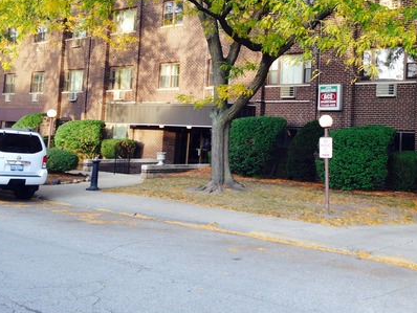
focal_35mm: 53
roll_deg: -4.4
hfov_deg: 35.7
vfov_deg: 27.3
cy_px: 87
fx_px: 639
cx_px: 287
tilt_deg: +3.5
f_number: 2.4
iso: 80
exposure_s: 1/120
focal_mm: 4.12
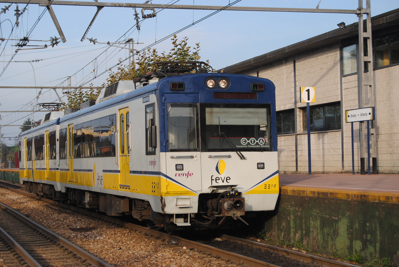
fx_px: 915
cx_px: 200
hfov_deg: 24.6
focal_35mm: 82
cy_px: 134
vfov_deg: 16.6
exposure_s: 1/160
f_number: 6.3
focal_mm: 55
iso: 100
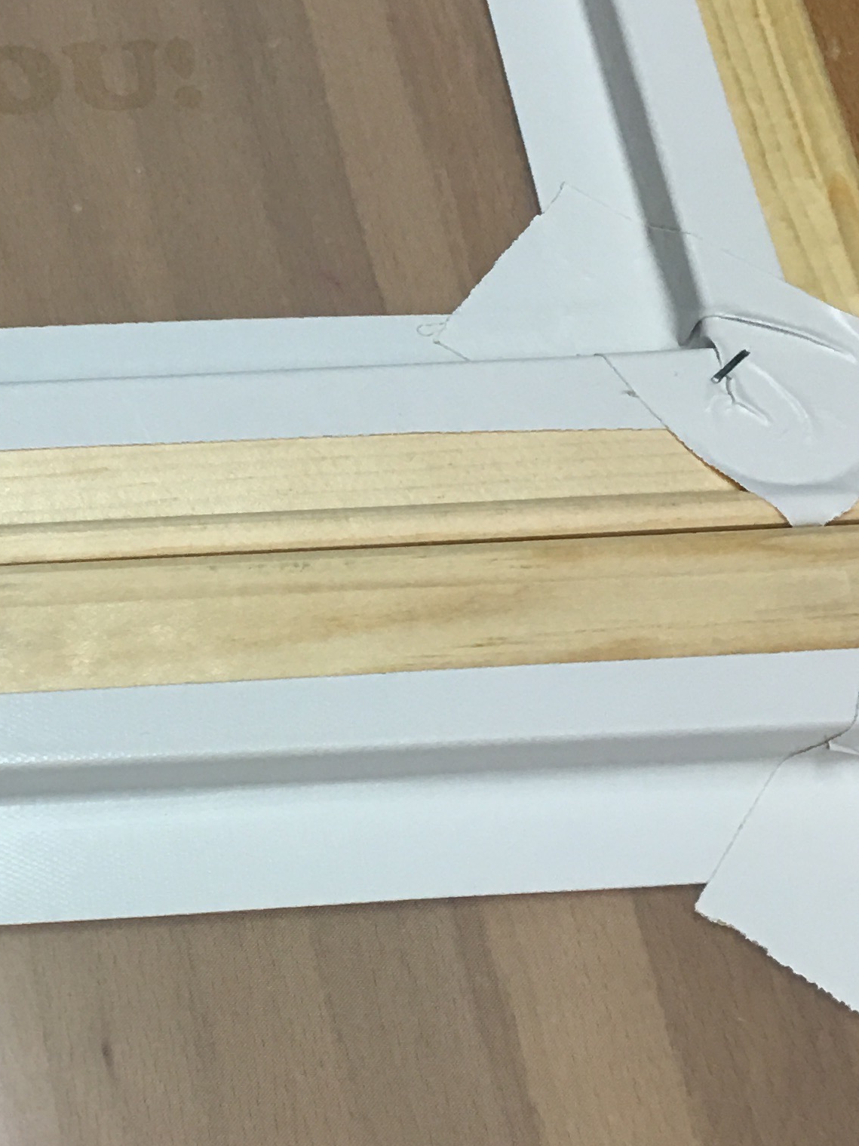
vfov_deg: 25.3
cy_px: 527
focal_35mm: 77
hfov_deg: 18.2
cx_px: -174
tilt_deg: -59.9
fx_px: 2548
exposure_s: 1/30
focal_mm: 4.15
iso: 32
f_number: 2.2
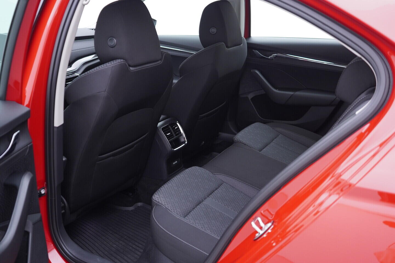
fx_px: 395
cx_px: 198
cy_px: 132
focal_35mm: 36
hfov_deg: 53.1
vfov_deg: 36.9
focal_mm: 24
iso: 250
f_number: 2.8
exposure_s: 1/40
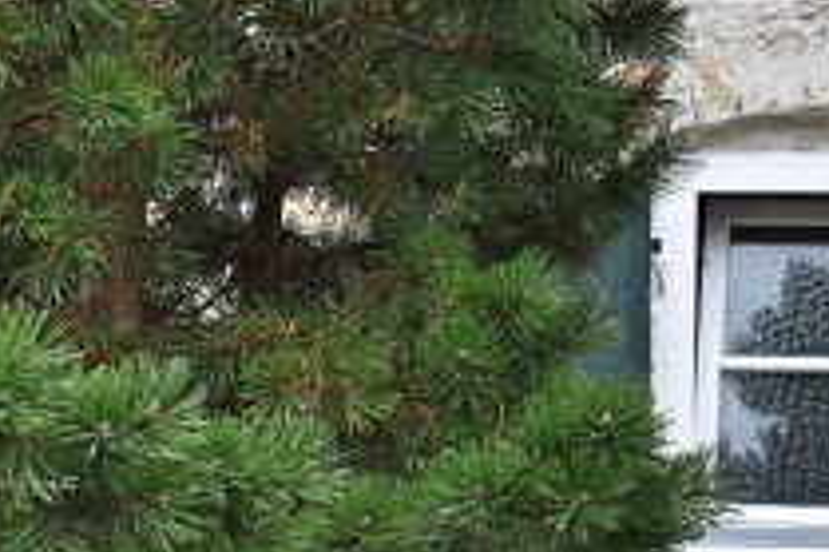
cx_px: 793
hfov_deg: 17.3
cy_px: 723
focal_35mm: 116
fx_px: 2679
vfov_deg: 11.4
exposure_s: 1/160
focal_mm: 27
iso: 400
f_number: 6.3
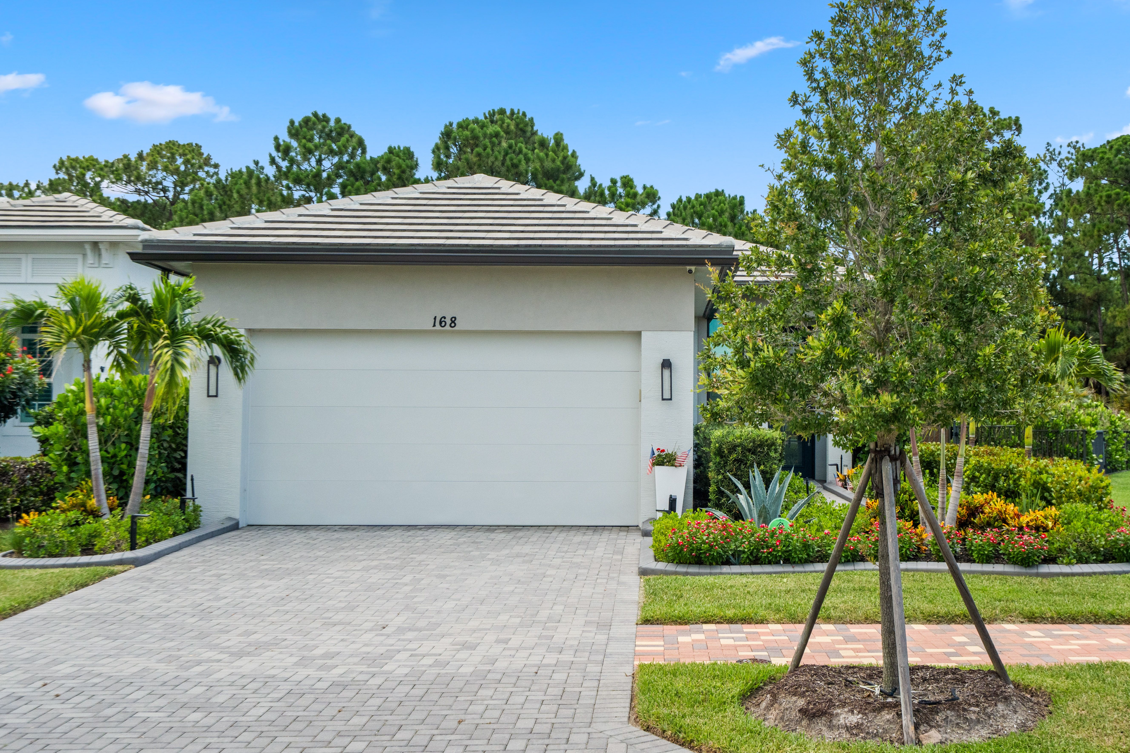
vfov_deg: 32.6
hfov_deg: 47.0
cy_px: 340
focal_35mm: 41
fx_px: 1287
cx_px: 696
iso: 800
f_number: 8
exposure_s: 1/320
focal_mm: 31
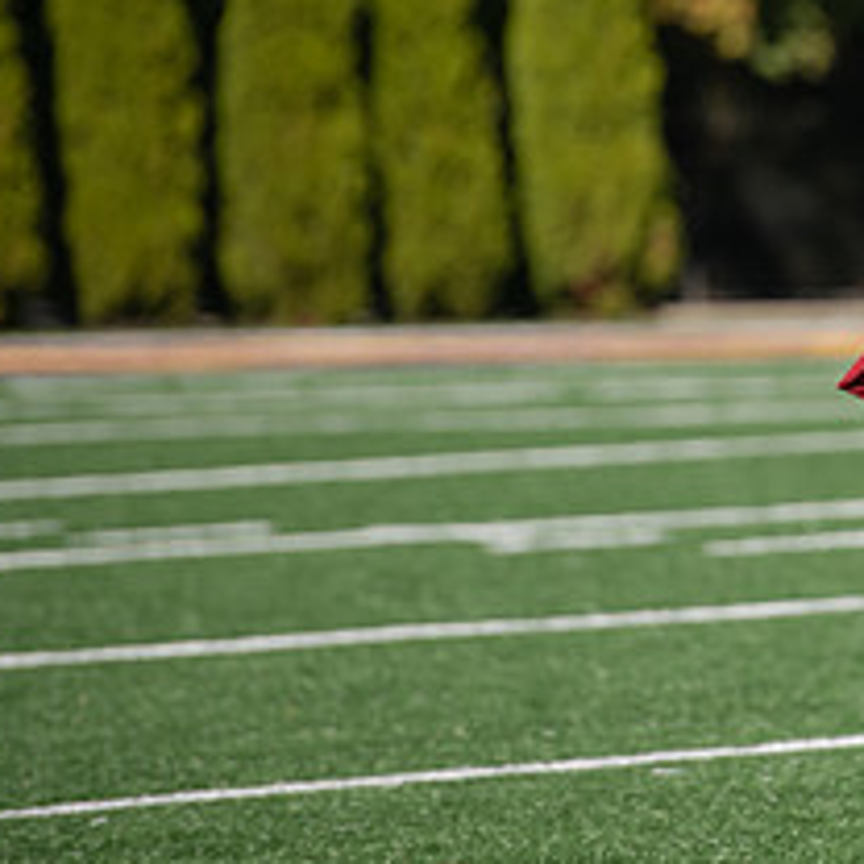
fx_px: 13413
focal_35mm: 475
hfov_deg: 3.7
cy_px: 197
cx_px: 1142
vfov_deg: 3.7
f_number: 3.5
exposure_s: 1/1250
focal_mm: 200
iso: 160
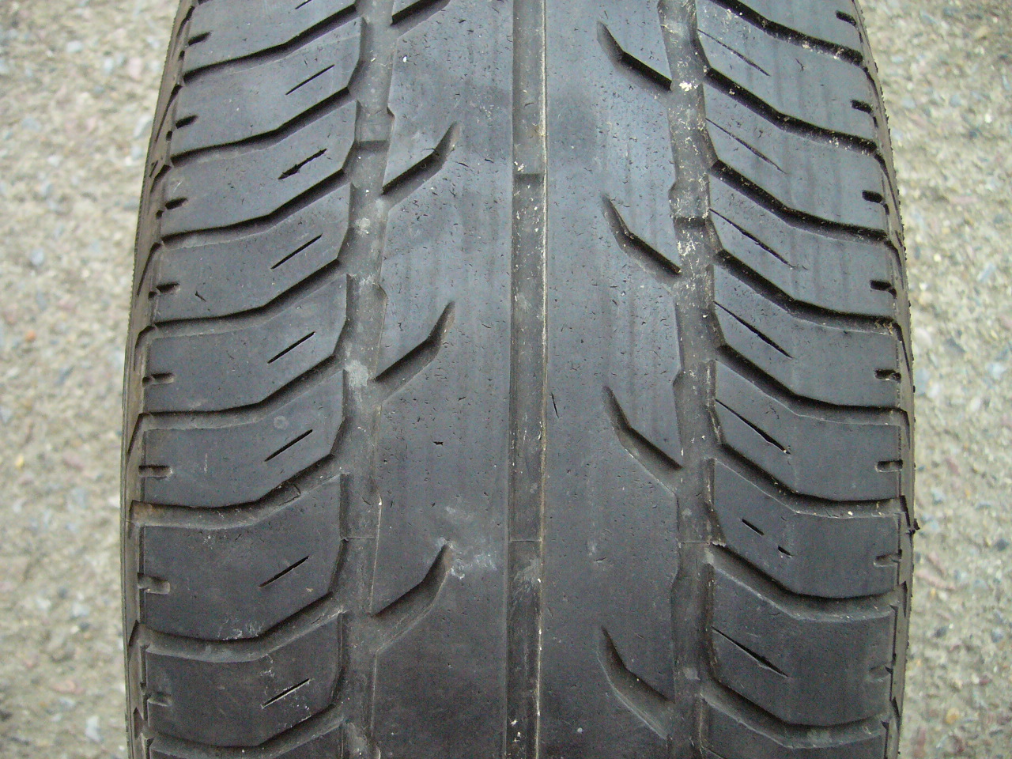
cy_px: 380
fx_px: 1023
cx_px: 506
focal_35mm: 35
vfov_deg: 40.7
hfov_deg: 52.6
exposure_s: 1/500
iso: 400
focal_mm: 5.8
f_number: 2.8
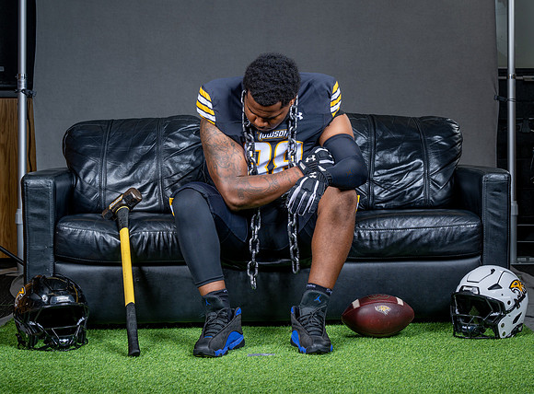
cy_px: 183
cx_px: 320
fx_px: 1082
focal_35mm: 71
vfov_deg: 20.6
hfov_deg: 27.7
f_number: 6.3
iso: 100
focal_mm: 56
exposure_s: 1/200
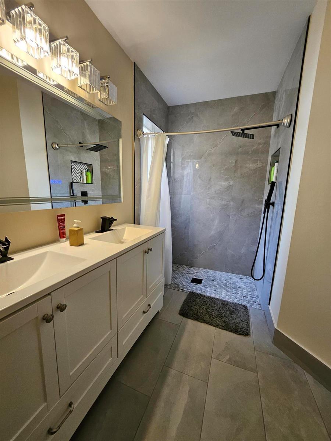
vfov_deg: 106.2
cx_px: 166
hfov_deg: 89.9
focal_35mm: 13
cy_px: 220
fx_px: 166
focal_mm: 1.7
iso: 160
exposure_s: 1/60
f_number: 2.2
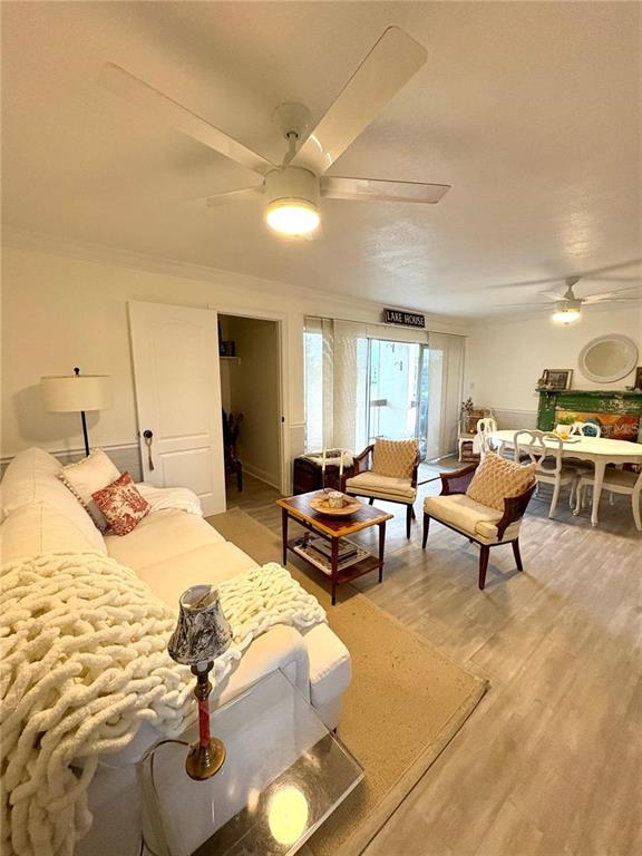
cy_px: 428
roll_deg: -0.3
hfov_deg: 85.7
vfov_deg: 102.1
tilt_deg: -7.6
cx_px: 321
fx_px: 346
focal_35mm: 14
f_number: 2.2
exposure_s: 1/120
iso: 400
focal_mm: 2.22
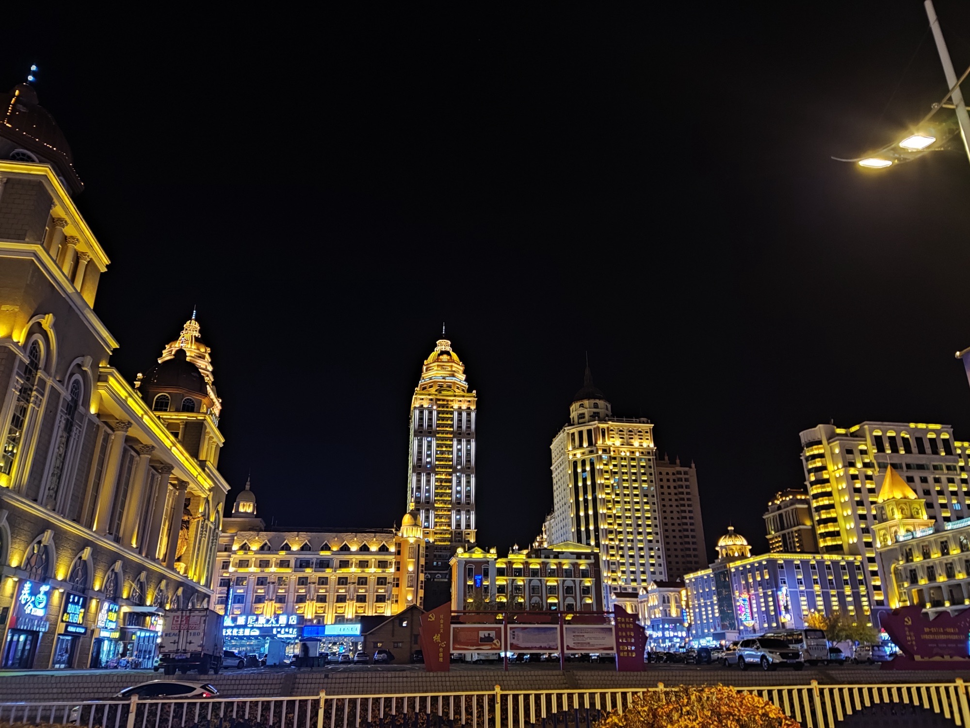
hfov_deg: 69.4
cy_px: 364
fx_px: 701
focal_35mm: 25
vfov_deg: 54.9
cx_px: 485
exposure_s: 1/14
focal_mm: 4.71
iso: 339
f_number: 1.79
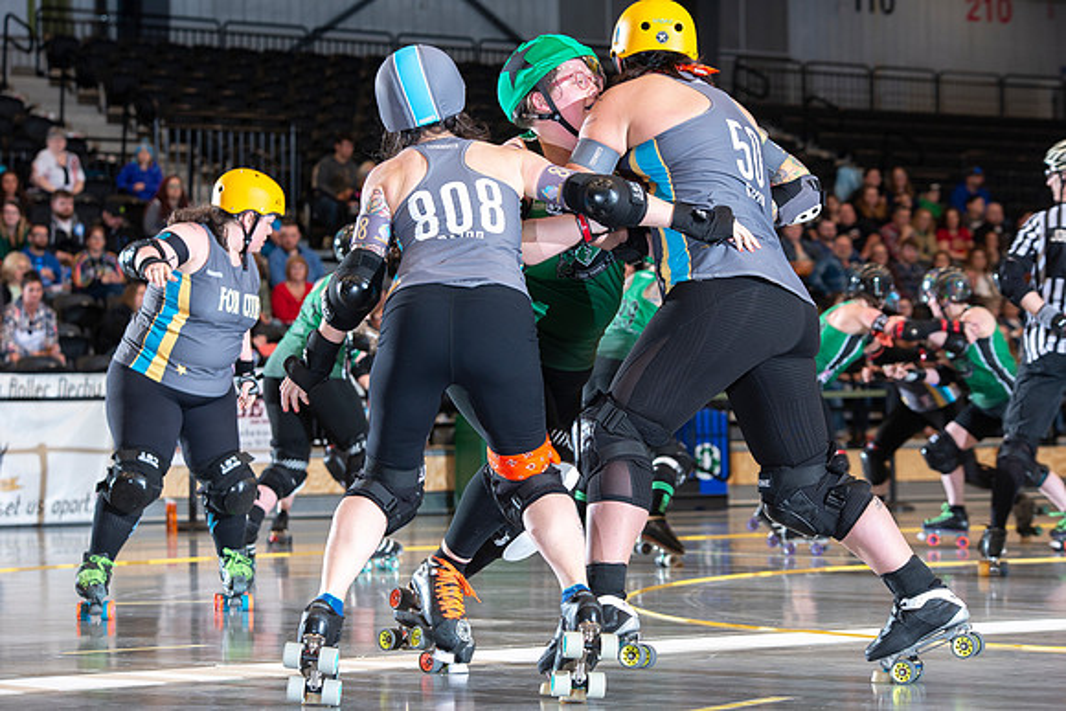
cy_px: 356
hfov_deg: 18.3
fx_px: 3317
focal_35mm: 112
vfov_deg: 12.2
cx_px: 533
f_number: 5.6
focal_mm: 112
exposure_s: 1/160
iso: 640
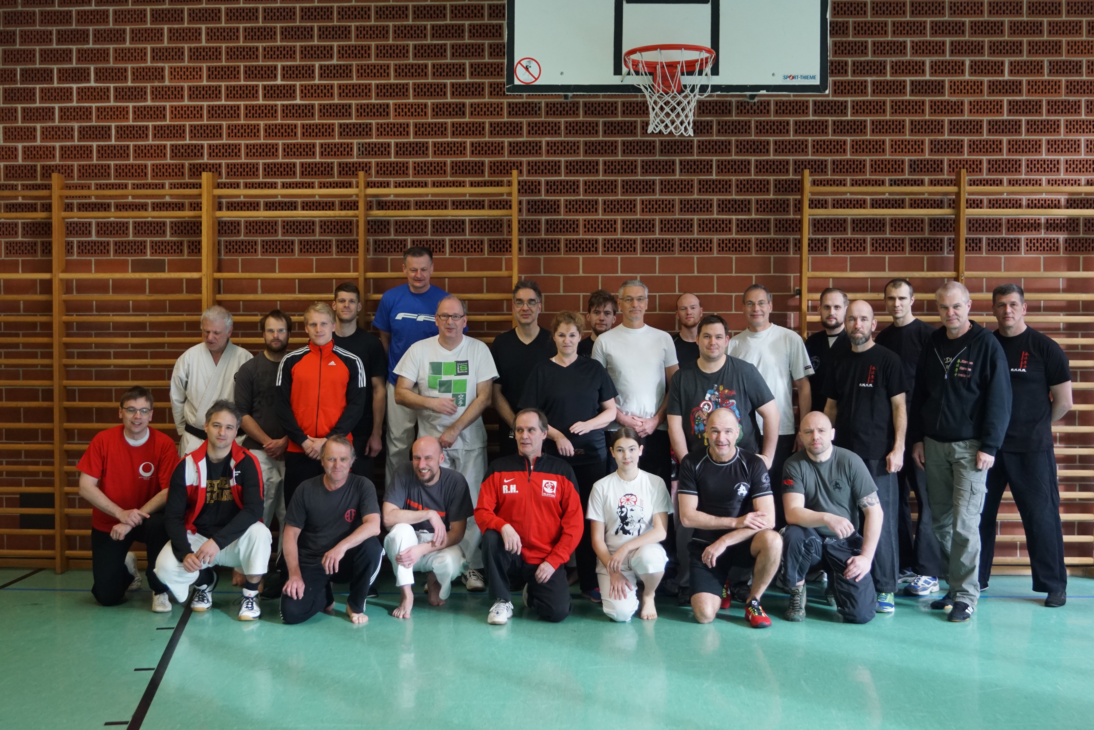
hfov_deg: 46.4
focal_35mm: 42
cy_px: 365
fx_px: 1276
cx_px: 547
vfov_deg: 31.9
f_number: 4.5
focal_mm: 28
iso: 1000
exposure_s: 1/160
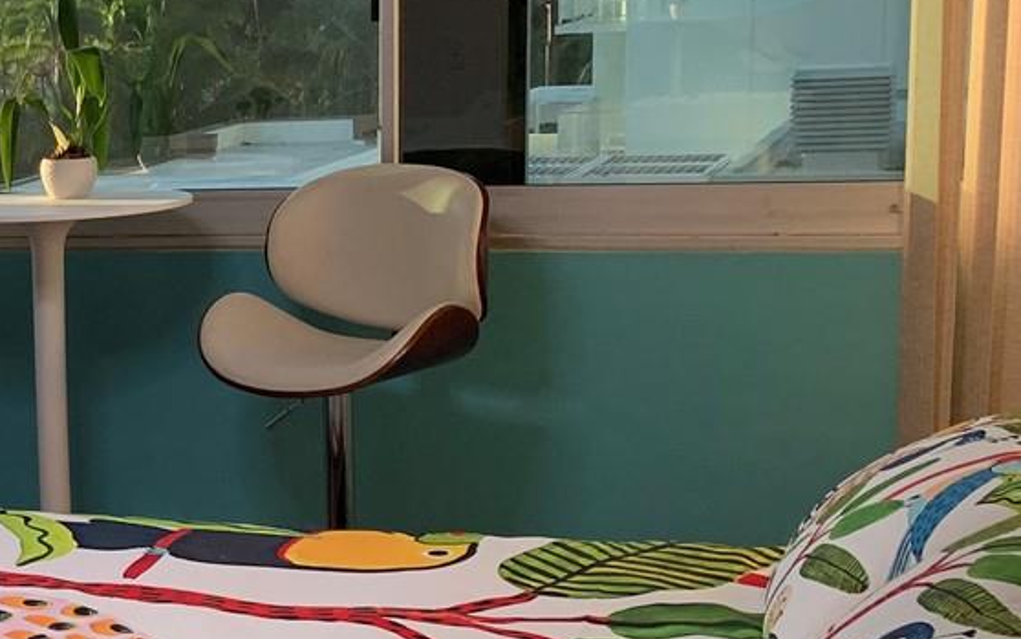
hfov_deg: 23.3
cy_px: 471
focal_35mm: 79
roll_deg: +4.2
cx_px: -296
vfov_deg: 16.5
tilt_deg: -13.4
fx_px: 2199
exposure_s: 1/60
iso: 64
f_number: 1.8
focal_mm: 4.25
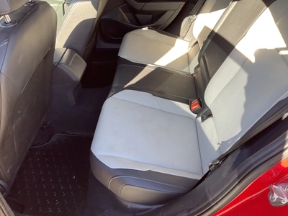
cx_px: 144
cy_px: 108
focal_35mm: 29
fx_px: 241
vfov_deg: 48.2
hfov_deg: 61.7
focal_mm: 3
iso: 40
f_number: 1.8
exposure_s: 1/122
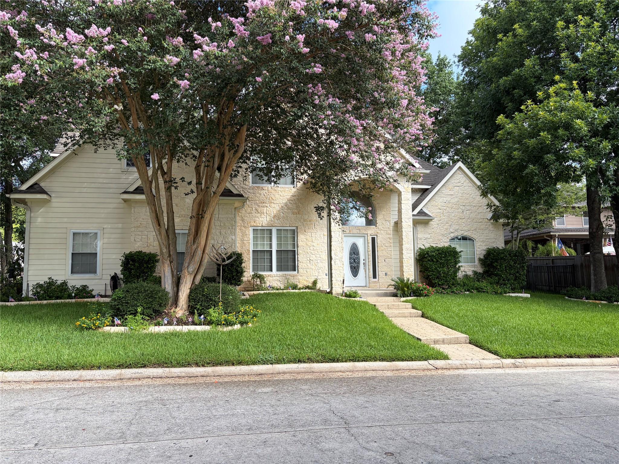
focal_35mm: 26
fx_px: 465
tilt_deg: +7.0
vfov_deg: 53.1
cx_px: 310
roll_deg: +2.6
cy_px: 232
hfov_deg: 67.3
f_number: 1.6
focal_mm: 5.96
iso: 50
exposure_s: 1/861
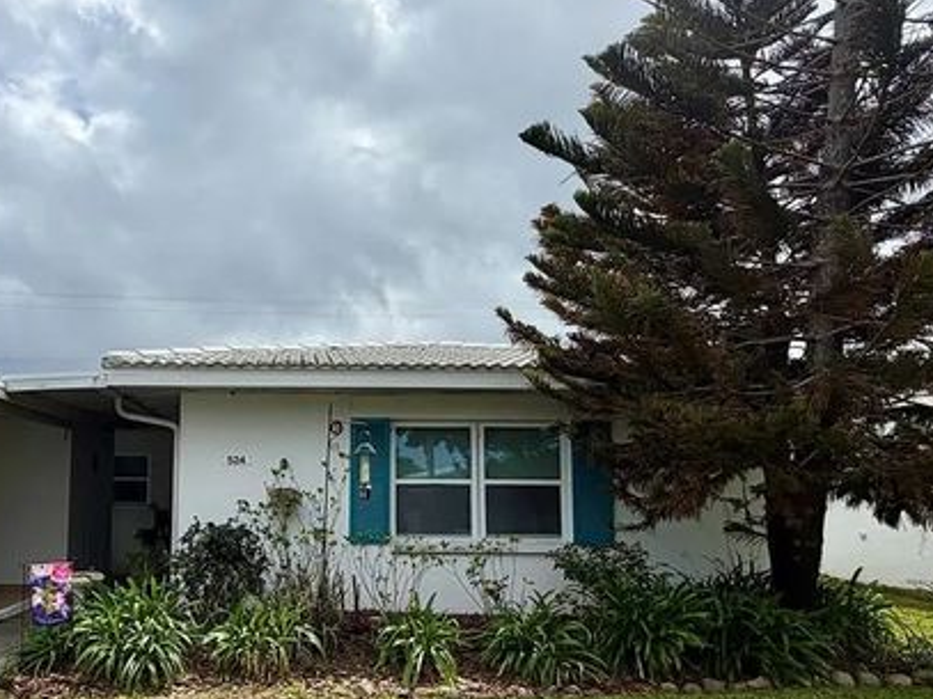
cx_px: 408
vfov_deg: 60.9
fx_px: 593
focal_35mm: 22
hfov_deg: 76.1
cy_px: 384
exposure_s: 1/1211
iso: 20
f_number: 2.2
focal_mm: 2.22
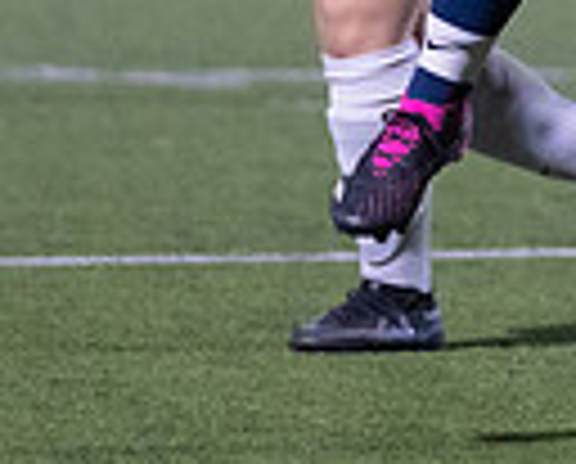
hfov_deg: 1.6
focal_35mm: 1223
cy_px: -508
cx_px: 797
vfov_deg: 1.3
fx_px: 20897
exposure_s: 1/1000
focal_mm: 200
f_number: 2.8
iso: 4000
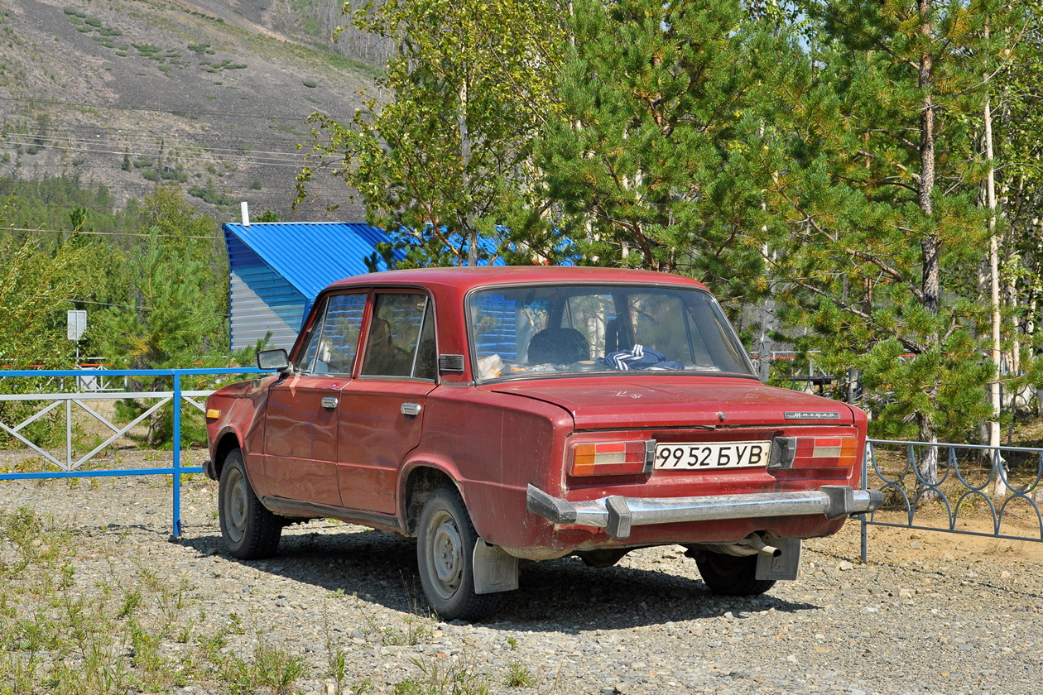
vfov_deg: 16.6
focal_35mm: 82
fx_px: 2390
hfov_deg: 24.6
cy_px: 348
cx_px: 522
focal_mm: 55
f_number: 10
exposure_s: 1/400
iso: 200
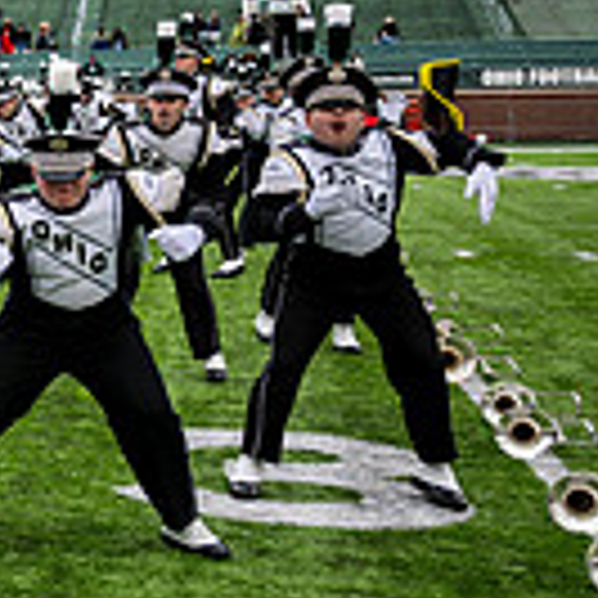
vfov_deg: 19.5
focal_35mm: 89
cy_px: 205
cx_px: -643
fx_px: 1739
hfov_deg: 15.2
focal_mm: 24
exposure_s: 1/500
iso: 100
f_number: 2.8
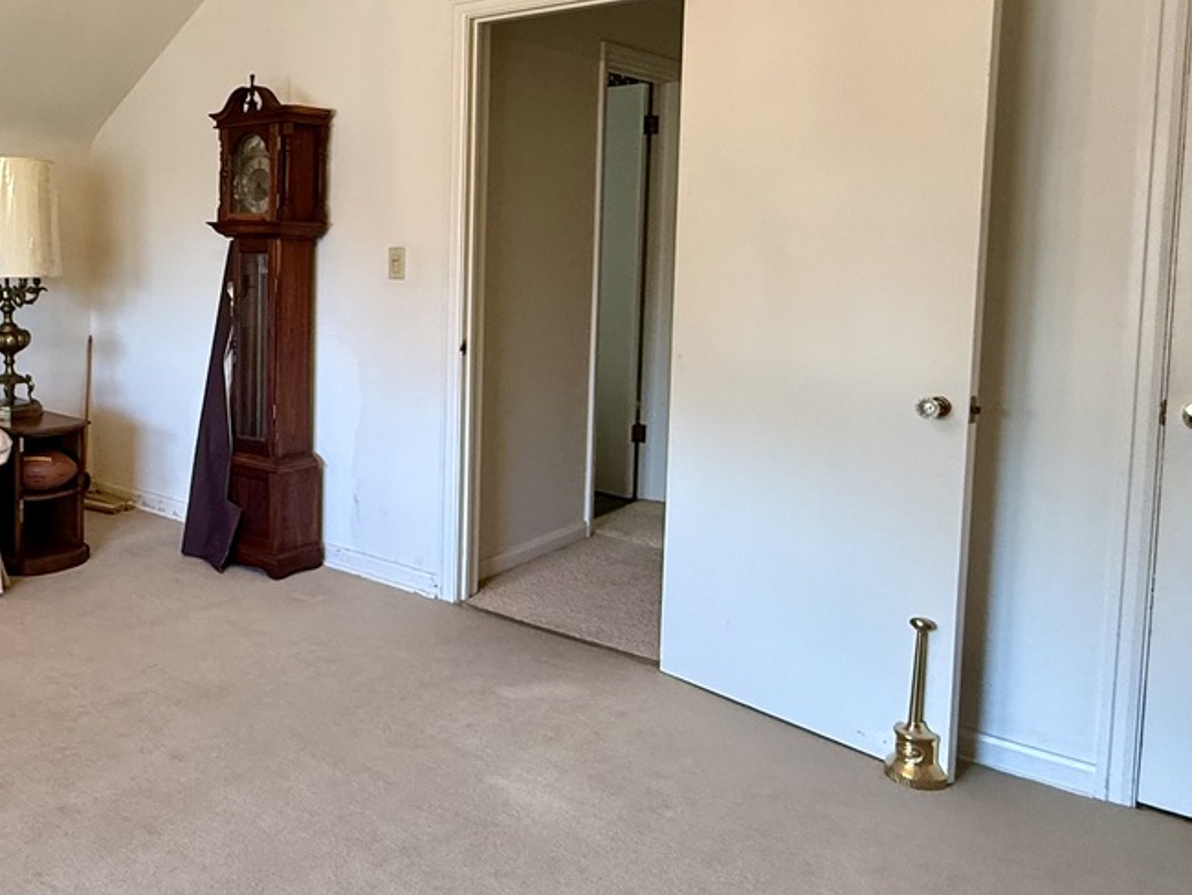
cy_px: 306
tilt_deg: -3.6
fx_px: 1068
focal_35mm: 31
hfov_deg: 53.9
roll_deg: -0.1
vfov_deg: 44.9
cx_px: 216
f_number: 2.2
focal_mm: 2.22
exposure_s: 1/60
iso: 250
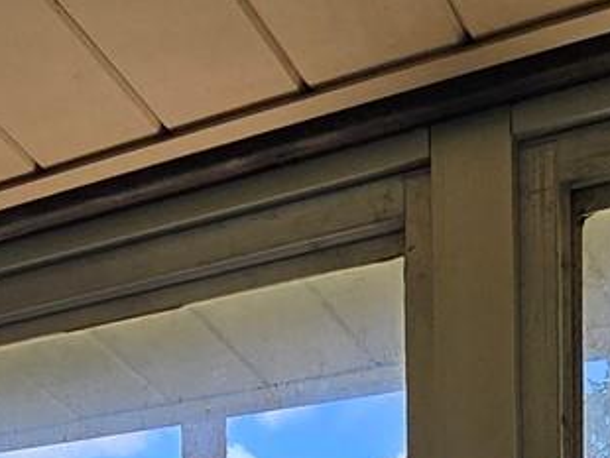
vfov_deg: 17.8
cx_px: 336
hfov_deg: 28.9
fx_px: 1182
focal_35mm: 67
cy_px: 818
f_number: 2.2
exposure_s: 1/827
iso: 50
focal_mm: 2.2
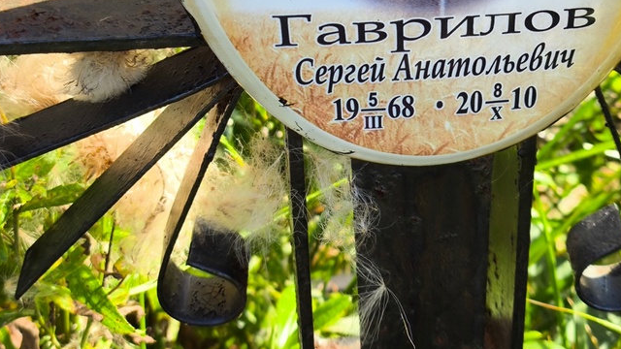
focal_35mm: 68
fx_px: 1120
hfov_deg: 30.9
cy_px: 94
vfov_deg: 17.6
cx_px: 381
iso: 50
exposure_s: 1/341
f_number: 1.7
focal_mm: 4.71
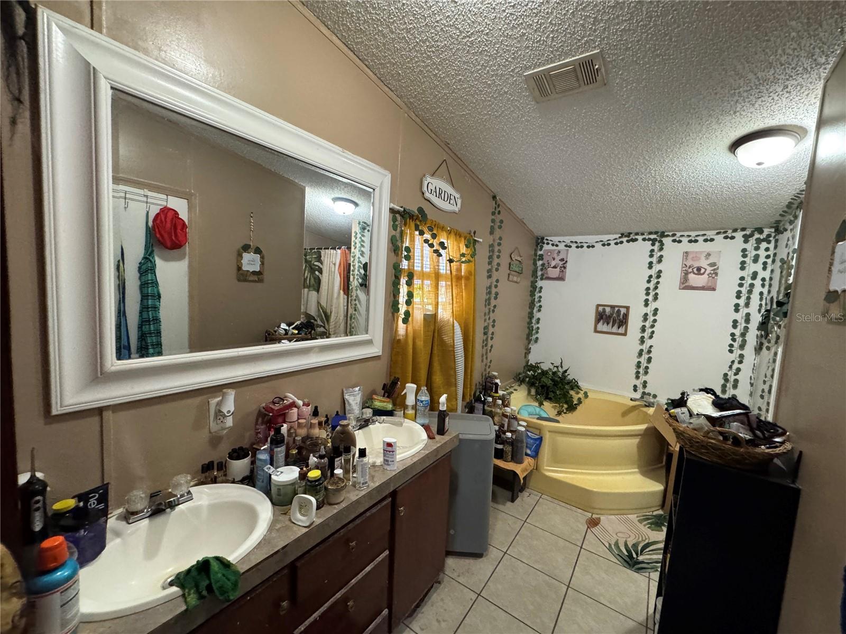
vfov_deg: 85.7
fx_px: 342
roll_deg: -3.2
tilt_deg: -5.6
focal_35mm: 14
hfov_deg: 102.1
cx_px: 423
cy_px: 317
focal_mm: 2.22
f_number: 2.2
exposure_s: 1/60
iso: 640
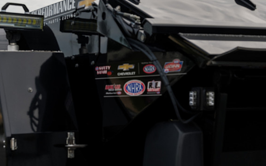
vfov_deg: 13.3
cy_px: 88
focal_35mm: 98
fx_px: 710
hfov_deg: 21.2
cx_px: 133
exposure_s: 1/250
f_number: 9
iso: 400
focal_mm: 63.4
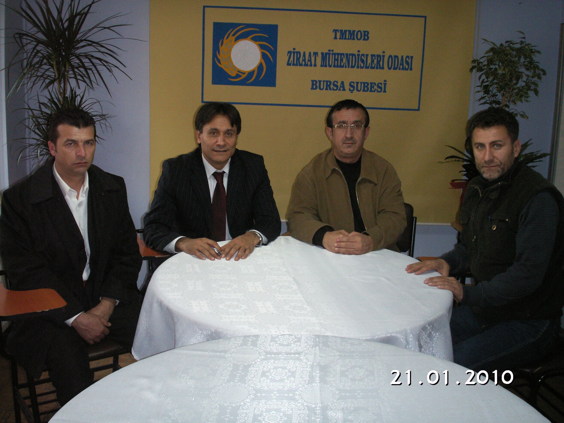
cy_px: 212
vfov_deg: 38.7
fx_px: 603
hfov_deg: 50.1
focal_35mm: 37
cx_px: 282
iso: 160
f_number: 3.5
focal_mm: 7.7
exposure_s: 1/40
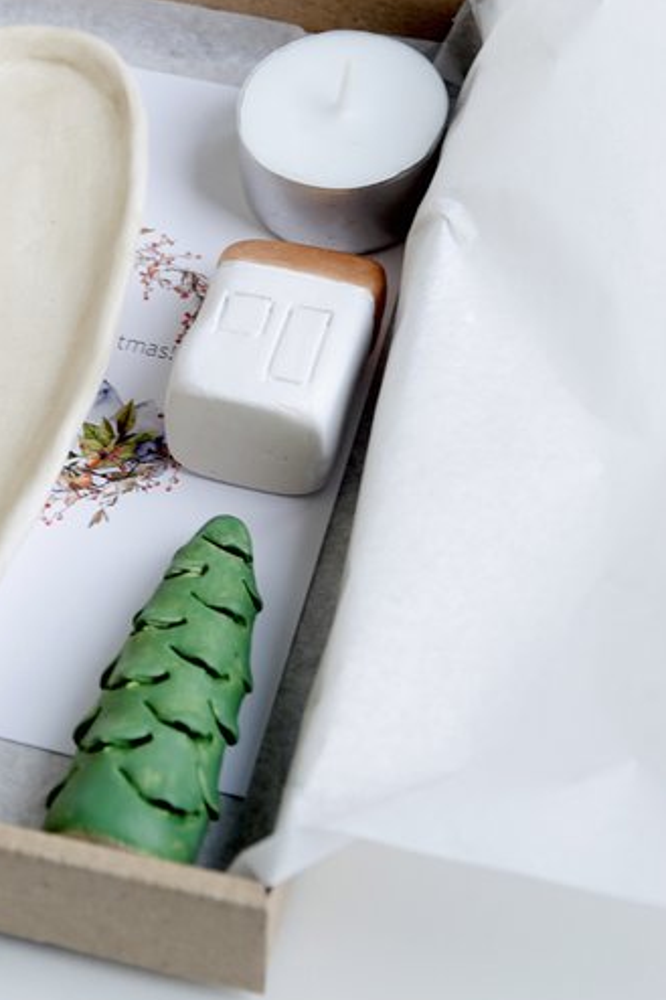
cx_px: 131
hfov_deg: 14.5
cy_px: 318
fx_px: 2610
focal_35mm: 94
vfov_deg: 21.6
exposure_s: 1/25
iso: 200
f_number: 3.5
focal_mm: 21.32
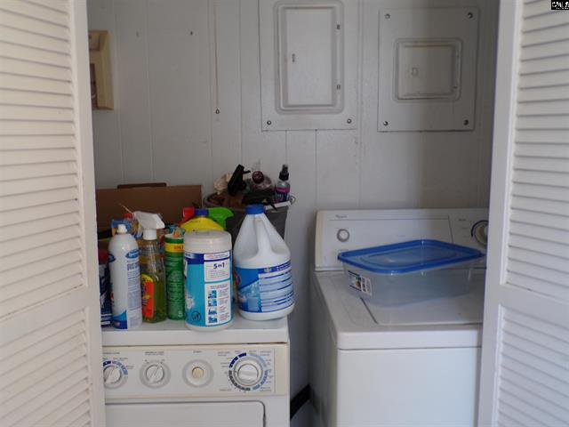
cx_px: 284
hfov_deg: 56.8
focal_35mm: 32
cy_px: 214
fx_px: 526
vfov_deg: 44.2
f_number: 3.2
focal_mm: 5.8
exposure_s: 1/17
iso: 200
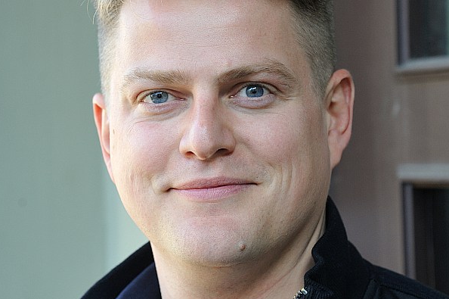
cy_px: 143
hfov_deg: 10.2
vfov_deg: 6.8
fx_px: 2517
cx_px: 200
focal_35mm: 202
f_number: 5.6
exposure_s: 1/90
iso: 500
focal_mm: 120
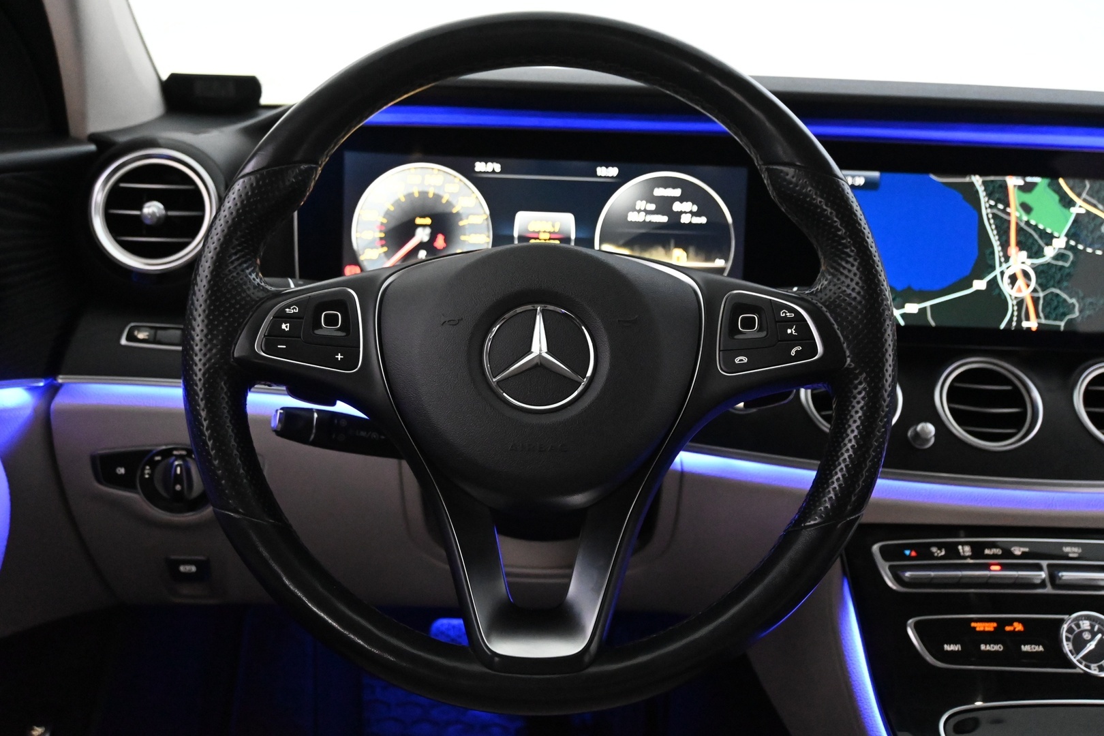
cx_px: 552
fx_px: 1058
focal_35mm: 34
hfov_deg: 55.1
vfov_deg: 38.4
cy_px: 368
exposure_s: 1/50
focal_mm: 23
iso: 6400
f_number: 4.2
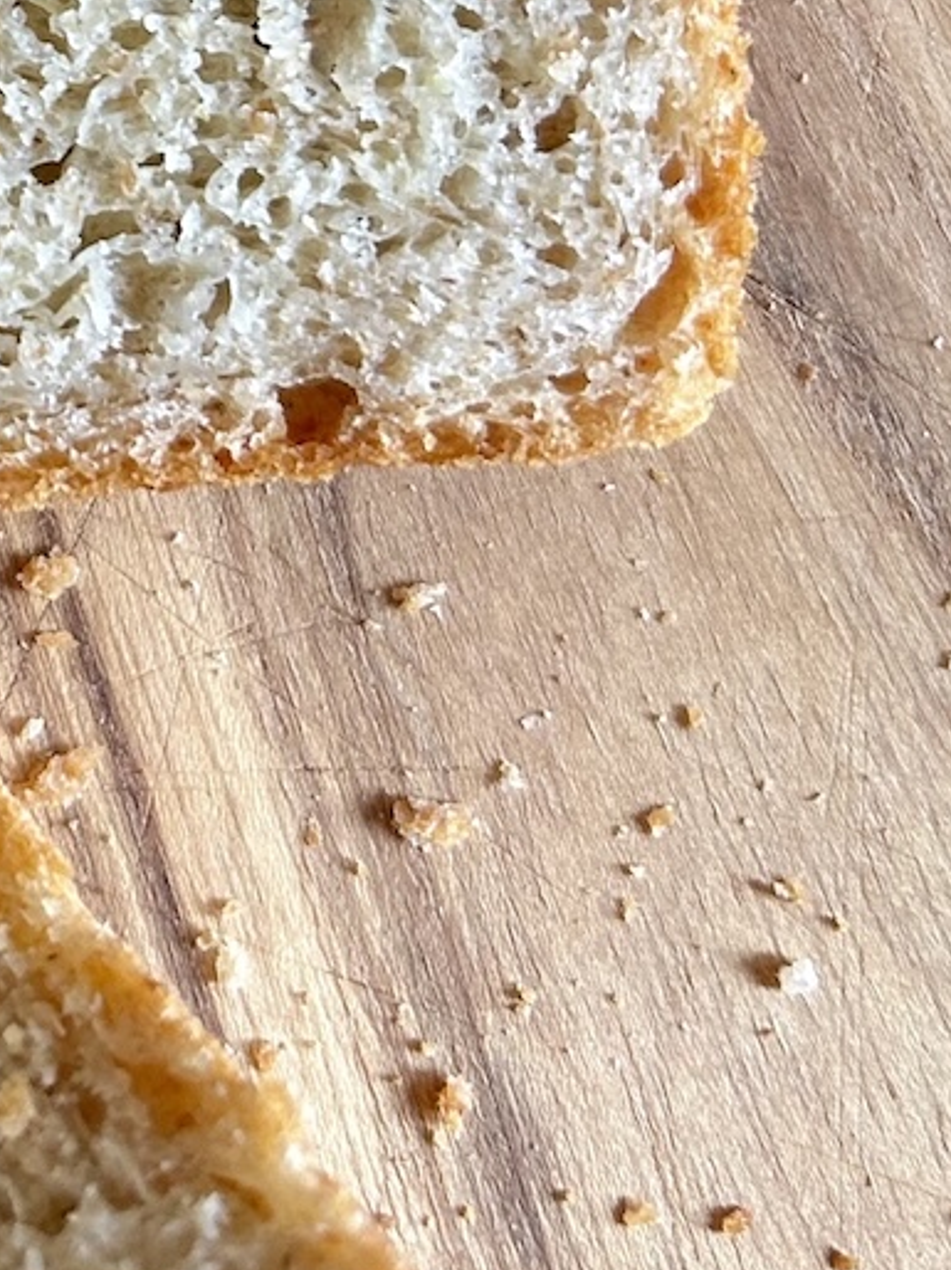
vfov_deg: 22.6
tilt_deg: -82.3
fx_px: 2970
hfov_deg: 16.5
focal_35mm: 81
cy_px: -161
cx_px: -492
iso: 125
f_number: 1.5
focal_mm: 5.7
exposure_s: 1/117
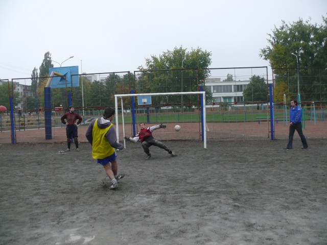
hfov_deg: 52.6
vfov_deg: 40.7
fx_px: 331
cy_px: 122
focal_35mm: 35
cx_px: 164
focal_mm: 7.4
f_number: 2.8
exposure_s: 1/250
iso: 200
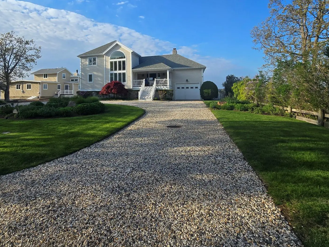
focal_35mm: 19
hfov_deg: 83.5
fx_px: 181
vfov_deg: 67.1
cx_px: 130
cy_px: 86
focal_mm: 2.2
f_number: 2.2
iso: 50
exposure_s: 1/1437
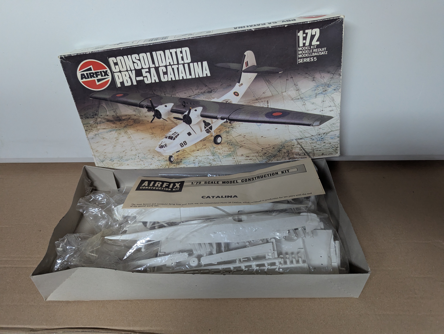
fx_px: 308
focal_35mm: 24
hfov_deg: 71.5
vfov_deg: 56.9
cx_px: 222
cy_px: 167
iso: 762
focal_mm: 6.81
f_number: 1.85
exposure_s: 1/156
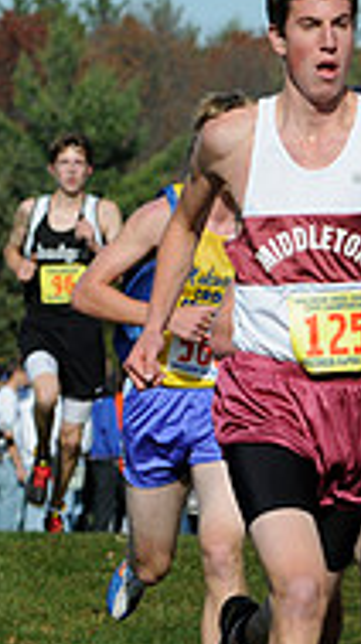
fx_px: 10278
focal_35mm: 603
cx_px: 947
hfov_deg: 2.0
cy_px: 387
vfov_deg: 3.6
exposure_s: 1/1000
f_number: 5.6
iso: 200
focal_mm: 125
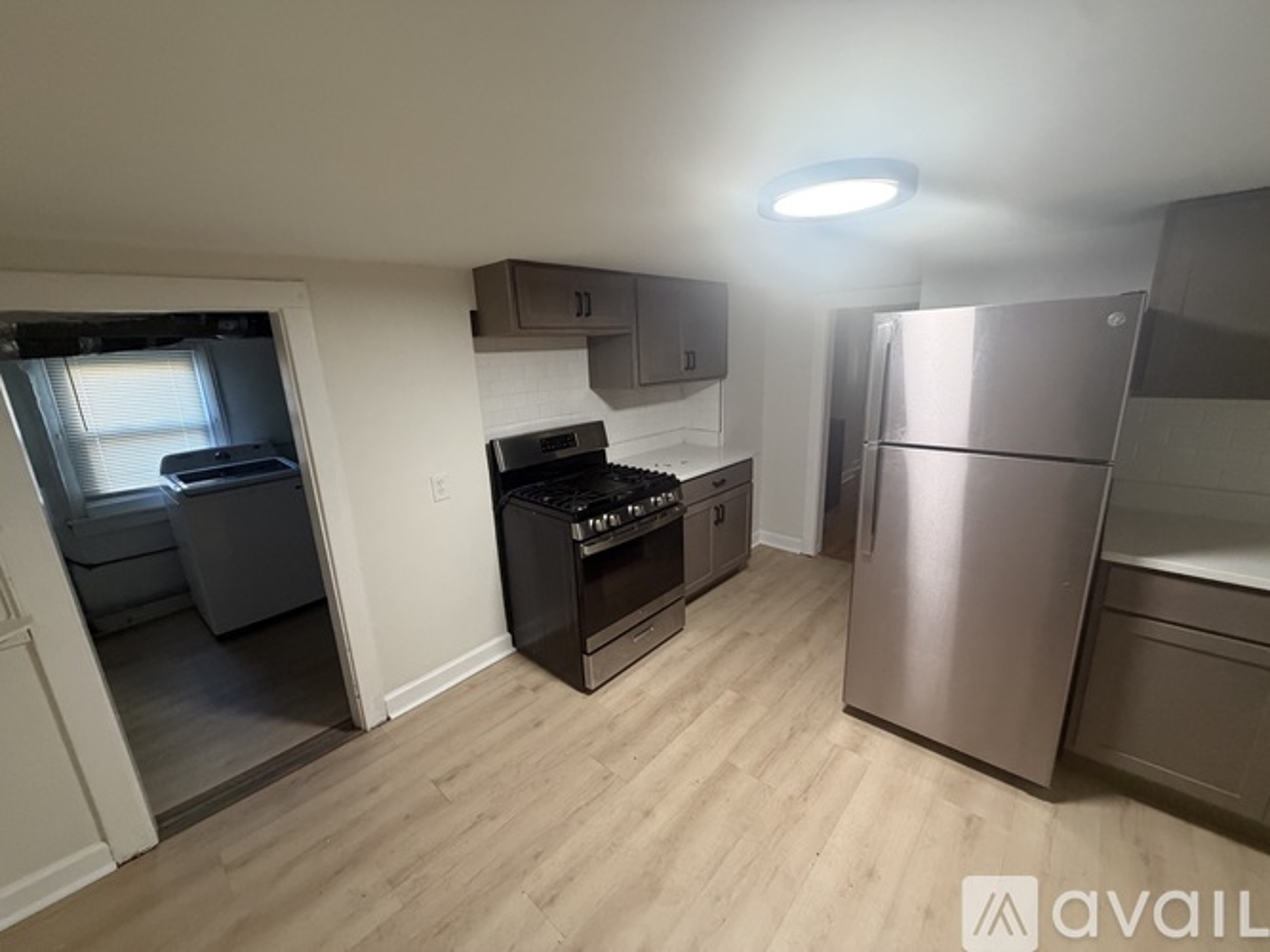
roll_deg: +2.4
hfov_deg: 102.1
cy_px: 476
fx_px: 514
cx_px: 635
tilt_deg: -13.0
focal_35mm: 14
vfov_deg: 85.7
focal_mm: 2.22
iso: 400
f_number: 2.2
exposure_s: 1/60
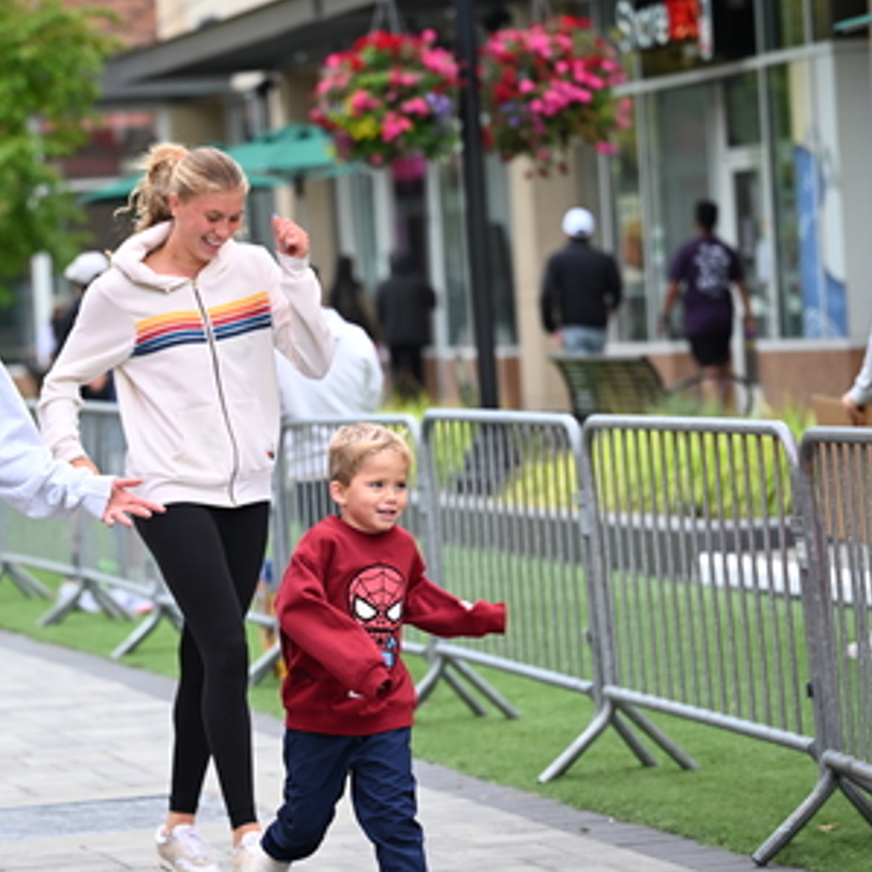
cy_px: 453
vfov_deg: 10.9
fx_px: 4588
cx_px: 233
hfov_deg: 10.8
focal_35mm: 161
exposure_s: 1/1600
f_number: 2.8
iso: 640
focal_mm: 103
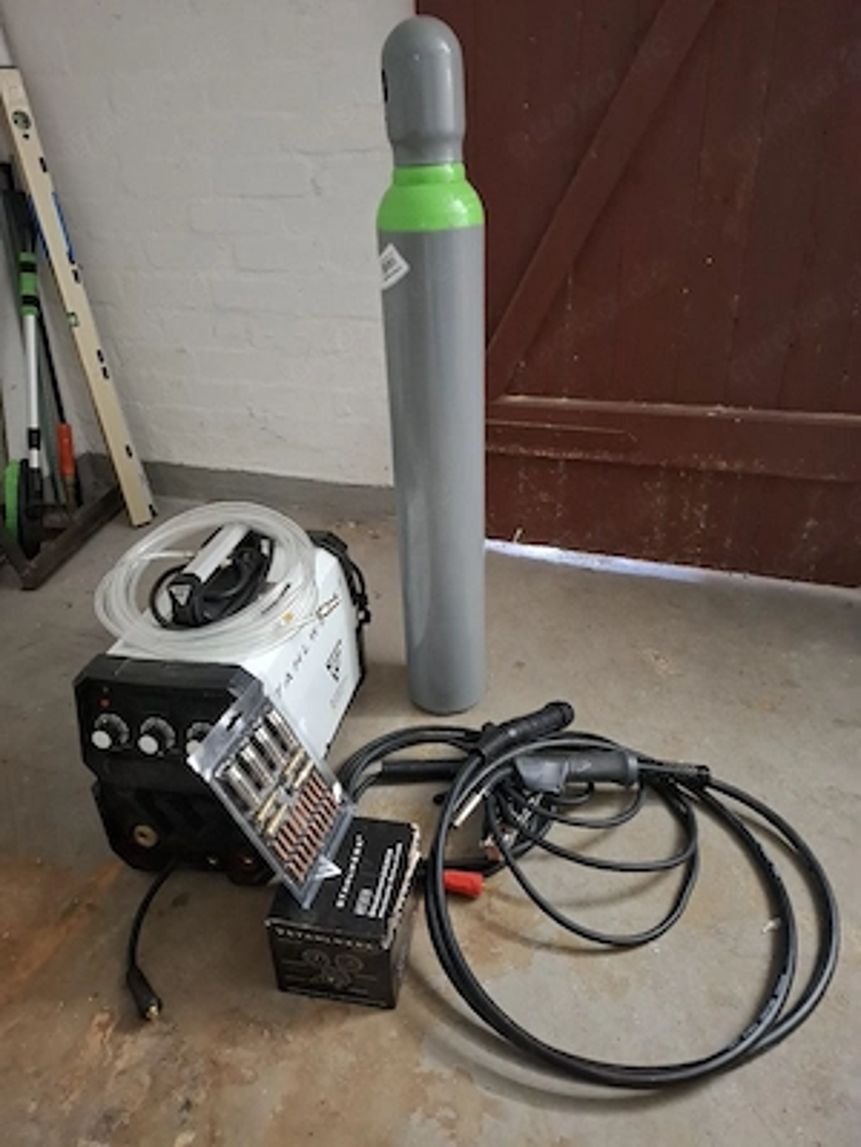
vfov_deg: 73.9
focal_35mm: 23
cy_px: 574
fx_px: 763
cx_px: 430
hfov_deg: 58.9
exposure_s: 1/25
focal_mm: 5.54
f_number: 1.8
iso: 800
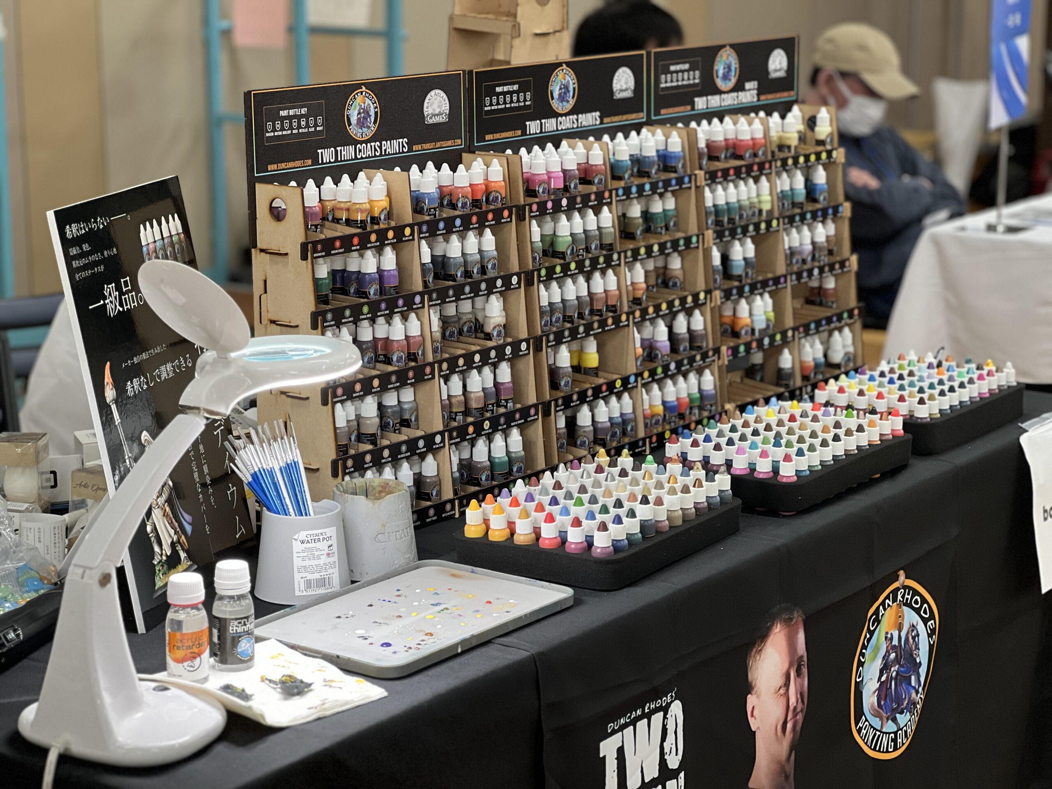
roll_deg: -0.3
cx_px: 526
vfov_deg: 19.1
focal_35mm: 77
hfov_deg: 25.3
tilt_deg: -11.8
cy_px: 394
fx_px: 2340
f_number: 2.8
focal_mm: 9
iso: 160
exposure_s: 1/50
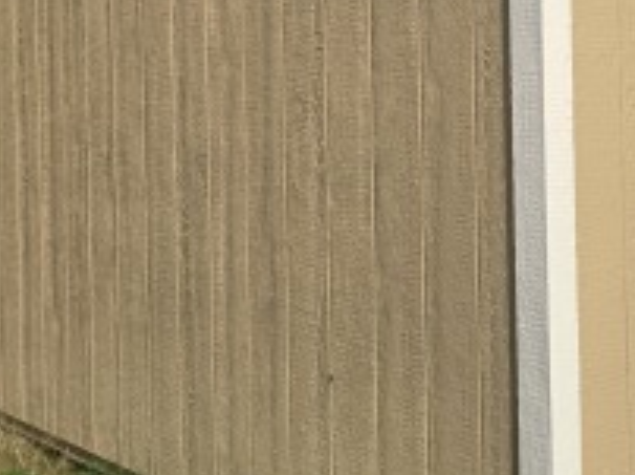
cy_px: 66
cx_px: 525
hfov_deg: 26.1
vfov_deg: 19.8
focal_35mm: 73
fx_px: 1338
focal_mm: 6.3
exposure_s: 1/7944
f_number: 1.7
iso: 50
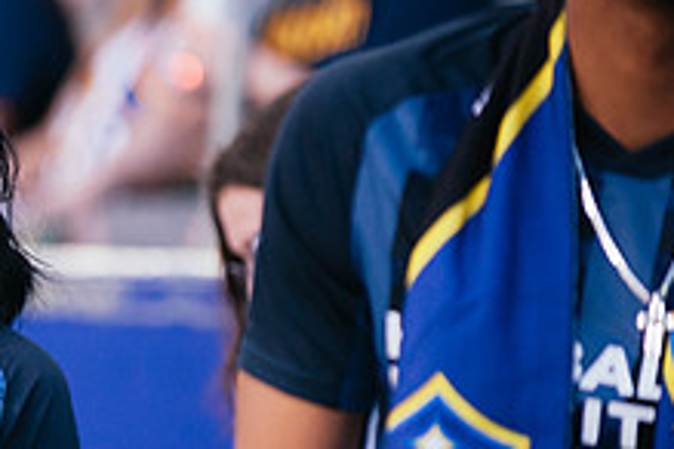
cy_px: 378
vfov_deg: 3.0
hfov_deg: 4.4
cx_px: -166
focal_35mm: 464
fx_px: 8686
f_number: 2.8
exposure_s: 1/800
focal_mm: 175
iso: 1600
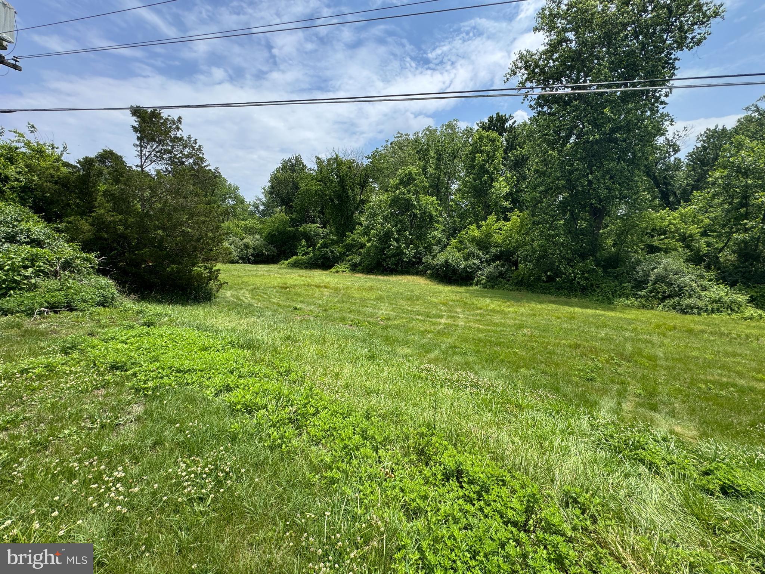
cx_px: 382
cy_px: 287
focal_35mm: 14
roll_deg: +0.4
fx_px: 309
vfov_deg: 85.7
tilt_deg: -5.3
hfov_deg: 102.1
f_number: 2.2
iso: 50
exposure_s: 1/1094
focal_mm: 2.22
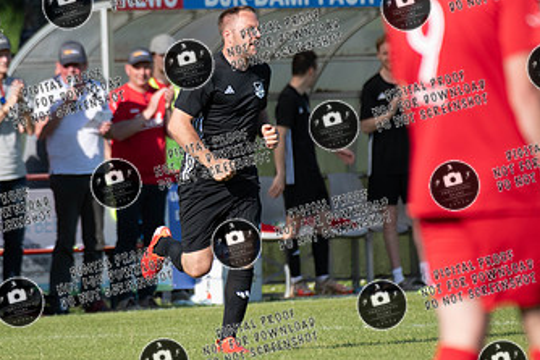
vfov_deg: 1.8
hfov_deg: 2.7
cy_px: 144
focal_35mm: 764
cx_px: 221
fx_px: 11464
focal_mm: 440
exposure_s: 1/1600
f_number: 5.6
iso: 560
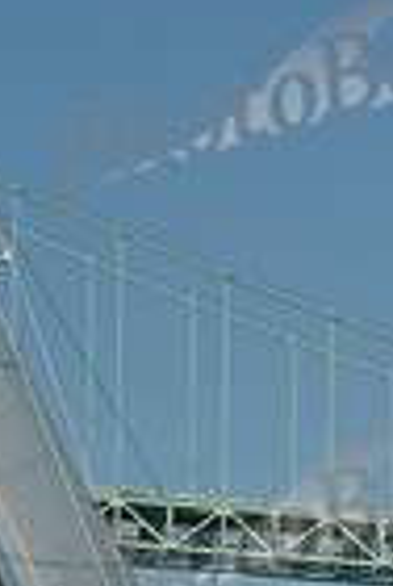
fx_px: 4709
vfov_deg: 7.1
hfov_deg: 4.8
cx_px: -161
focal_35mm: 289
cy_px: 360
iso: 400
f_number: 6.3
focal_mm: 70
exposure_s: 1/1250
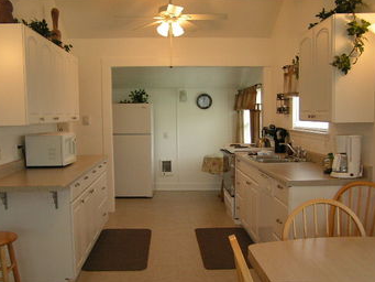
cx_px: 188
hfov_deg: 45.8
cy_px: 147
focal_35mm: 41
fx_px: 444
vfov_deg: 35.2
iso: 100
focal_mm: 6.3
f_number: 2.8
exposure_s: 1/40
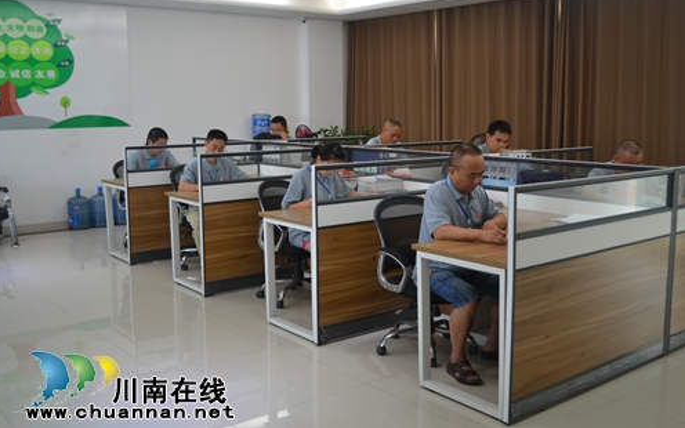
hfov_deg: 52.7
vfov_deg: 34.4
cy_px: 201
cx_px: 341
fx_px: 691
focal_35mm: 37
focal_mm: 24
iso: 400
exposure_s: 1/40
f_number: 4
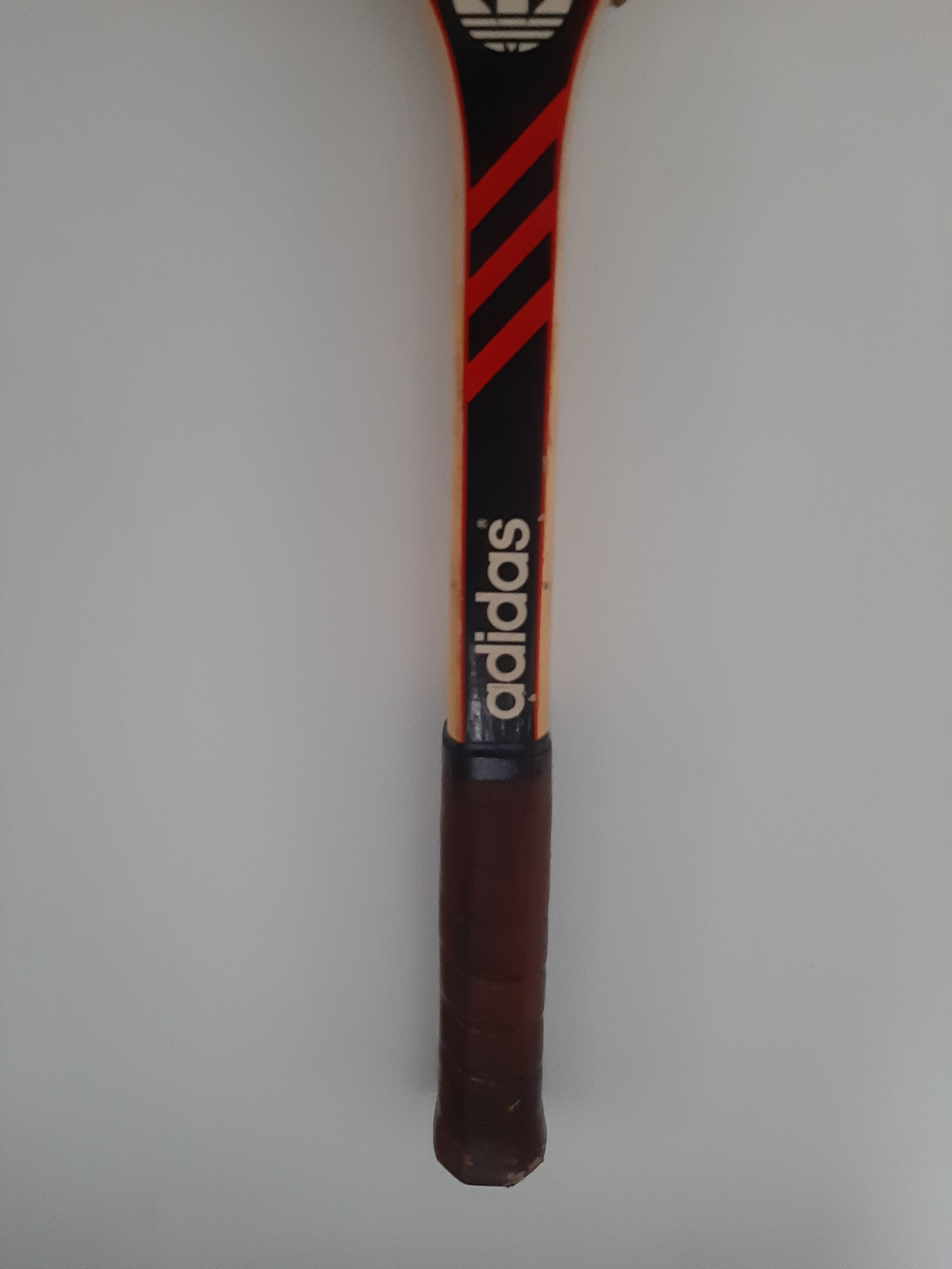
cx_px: 476
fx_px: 953
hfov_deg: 53.1
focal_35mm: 26
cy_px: 634
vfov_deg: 67.3
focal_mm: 3.93
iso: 320
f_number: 1.7
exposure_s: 1/25
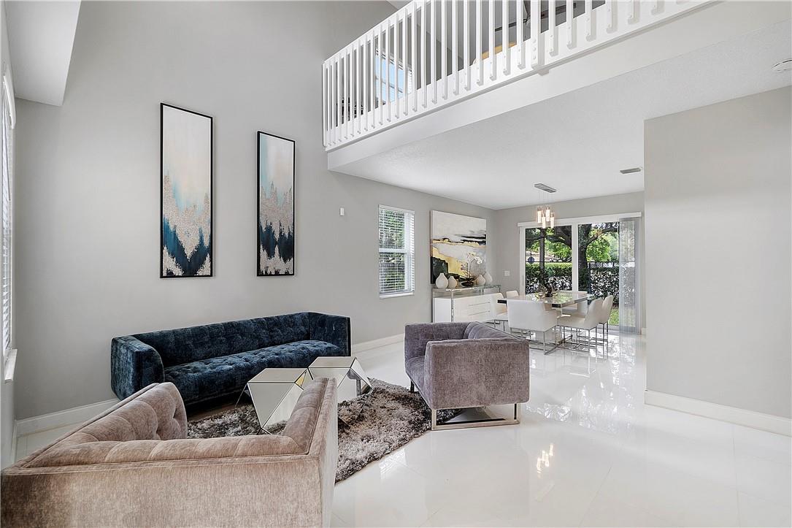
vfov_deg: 77.3
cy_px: 264
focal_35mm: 15
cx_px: 396
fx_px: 330
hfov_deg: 100.4
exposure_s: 1/4
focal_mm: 10
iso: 160
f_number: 11
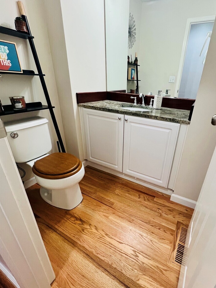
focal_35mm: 16
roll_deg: -2.3
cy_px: 149
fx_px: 133
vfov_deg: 94.4
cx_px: 128
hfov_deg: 77.4
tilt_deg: -25.3
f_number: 1.8
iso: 200
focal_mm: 1.57
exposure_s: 1/60
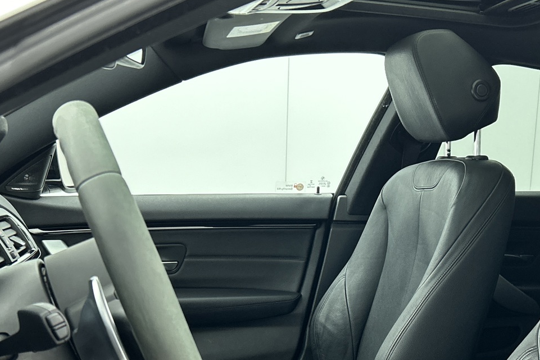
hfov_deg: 36.5
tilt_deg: -10.6
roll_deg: -2.6
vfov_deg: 24.3
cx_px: 356
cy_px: 329
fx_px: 810
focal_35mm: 54
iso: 250
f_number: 1.5
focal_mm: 5.7
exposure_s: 1/50
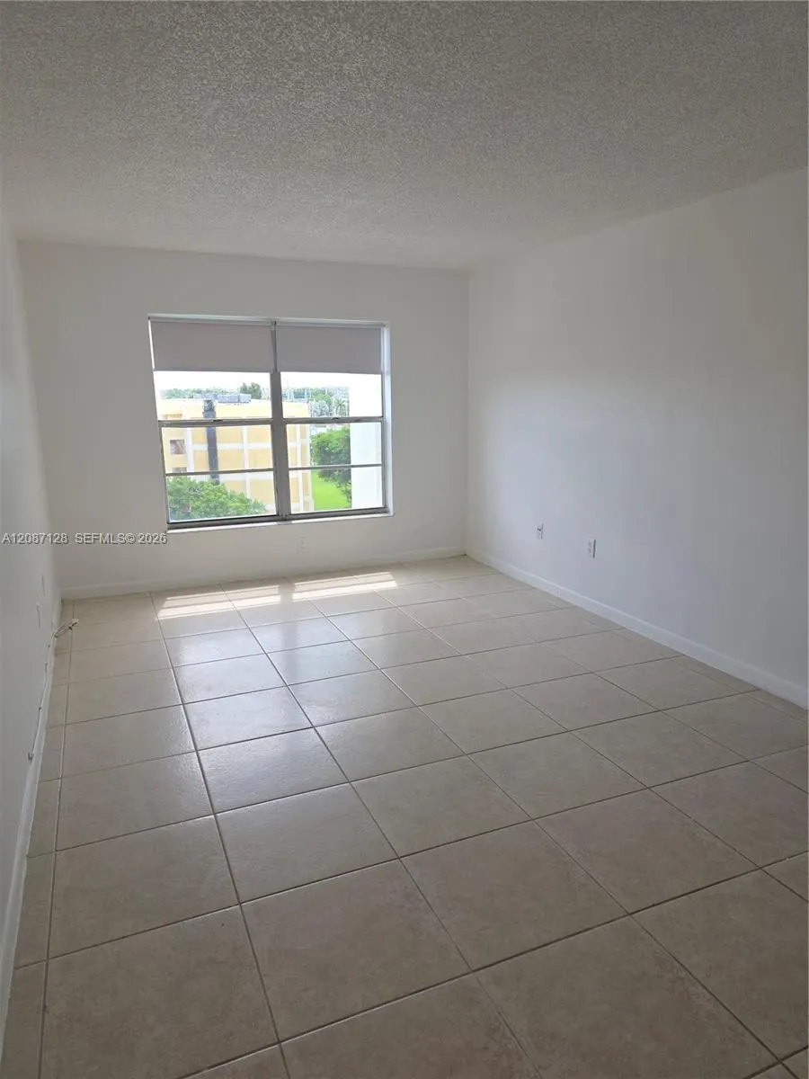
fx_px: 717
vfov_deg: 73.9
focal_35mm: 23
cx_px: 404
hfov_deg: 58.9
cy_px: 540
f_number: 1.7
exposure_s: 1/359
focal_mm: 6.3
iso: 40
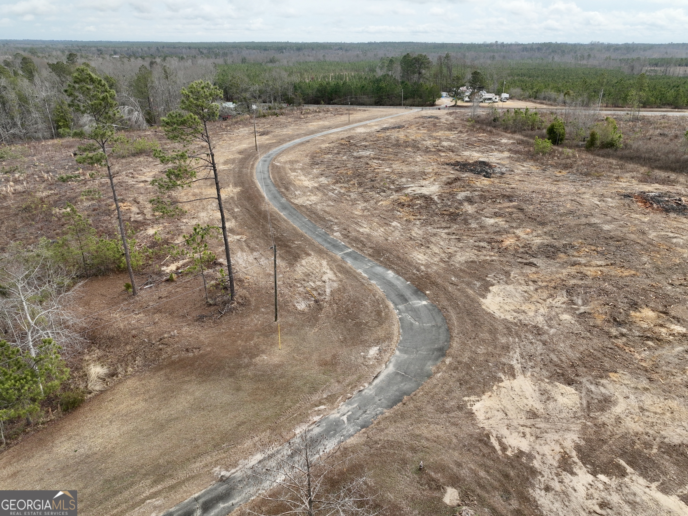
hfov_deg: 71.6
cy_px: 258
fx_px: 477
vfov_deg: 56.8
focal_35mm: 24
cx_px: 344
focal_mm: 12.29
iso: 200
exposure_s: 1/1600
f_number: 2.8
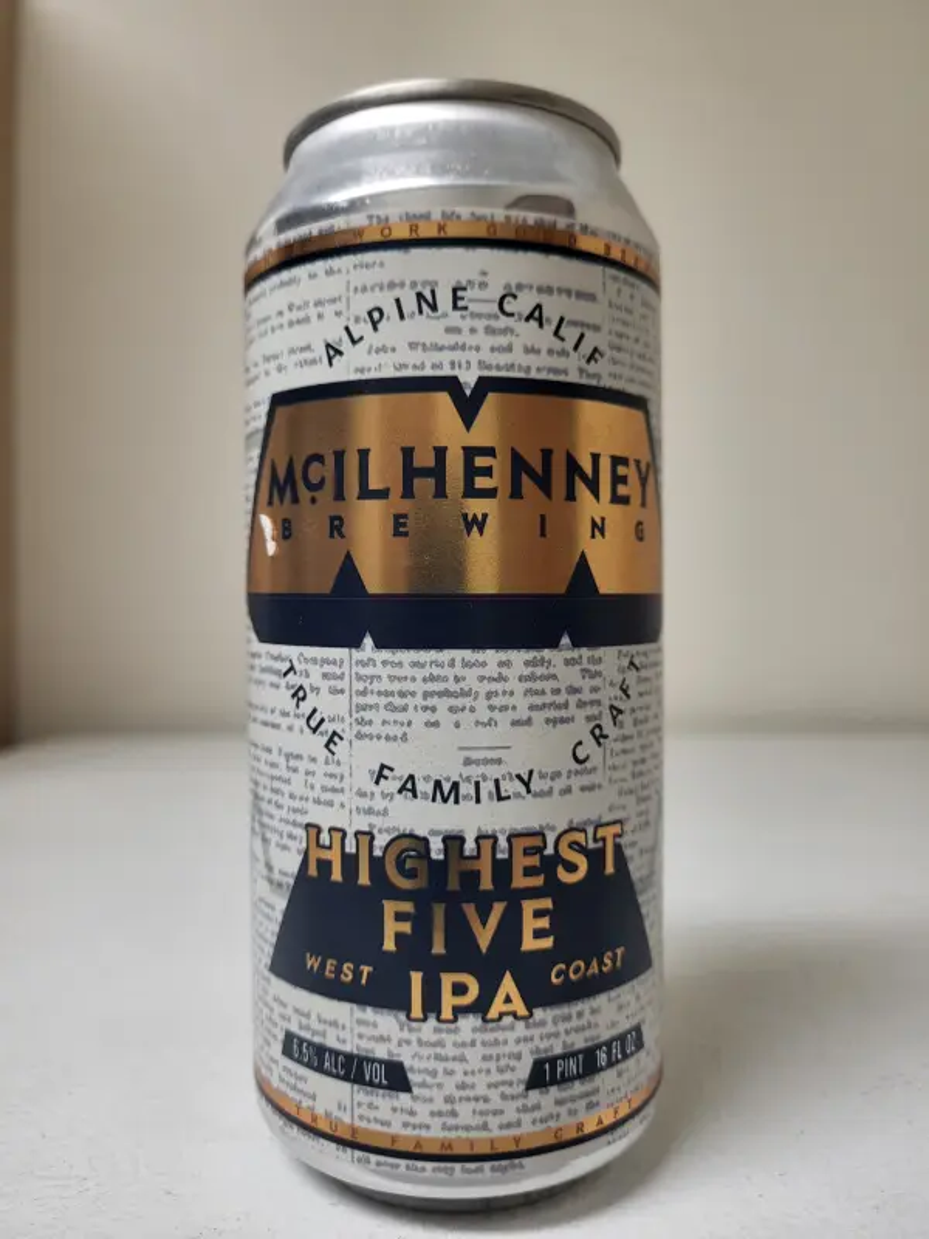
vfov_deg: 67.3
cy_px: 620
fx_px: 930
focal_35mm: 26
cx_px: 464
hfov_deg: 53.1
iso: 250
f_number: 1.8
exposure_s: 1/120
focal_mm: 5.4
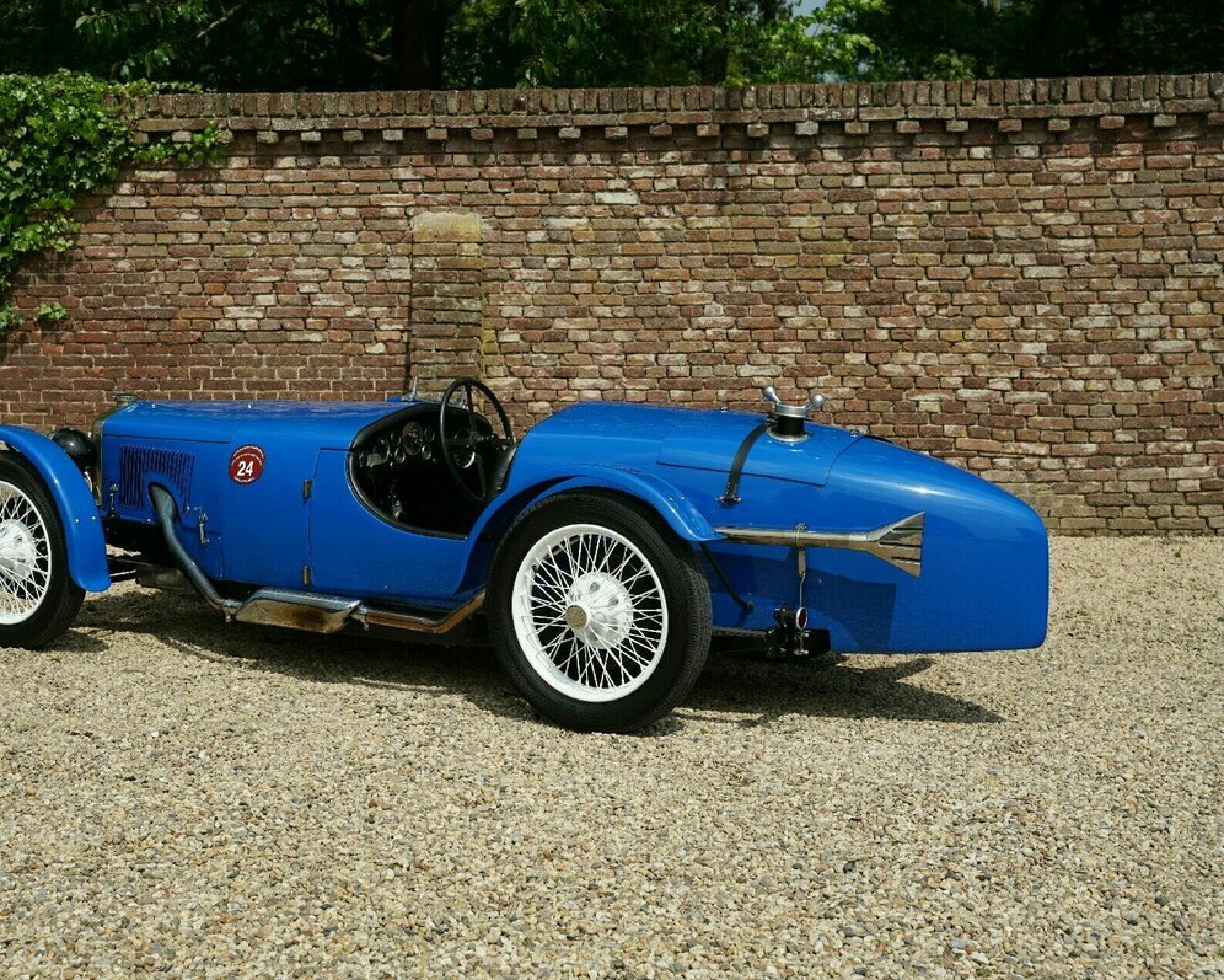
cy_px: 491
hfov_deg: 35.3
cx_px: 505
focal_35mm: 53
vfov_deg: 28.6
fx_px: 1921
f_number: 6.3
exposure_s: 1/320
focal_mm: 46.9
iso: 100
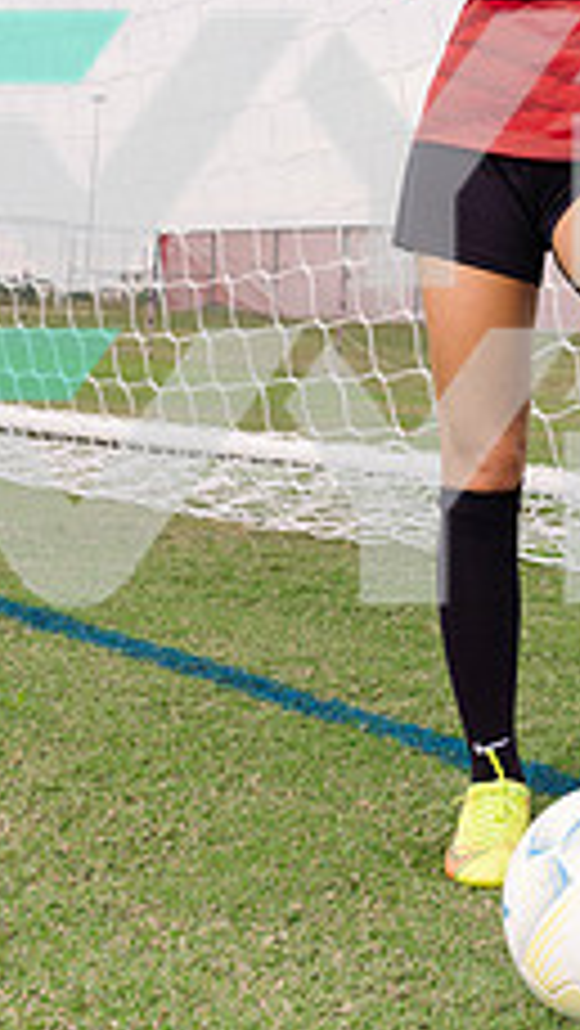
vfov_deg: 28.5
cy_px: 153
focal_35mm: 72
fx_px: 1966
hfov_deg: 16.6
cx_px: 522
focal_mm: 35
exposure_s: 1/250
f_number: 7.1
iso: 160
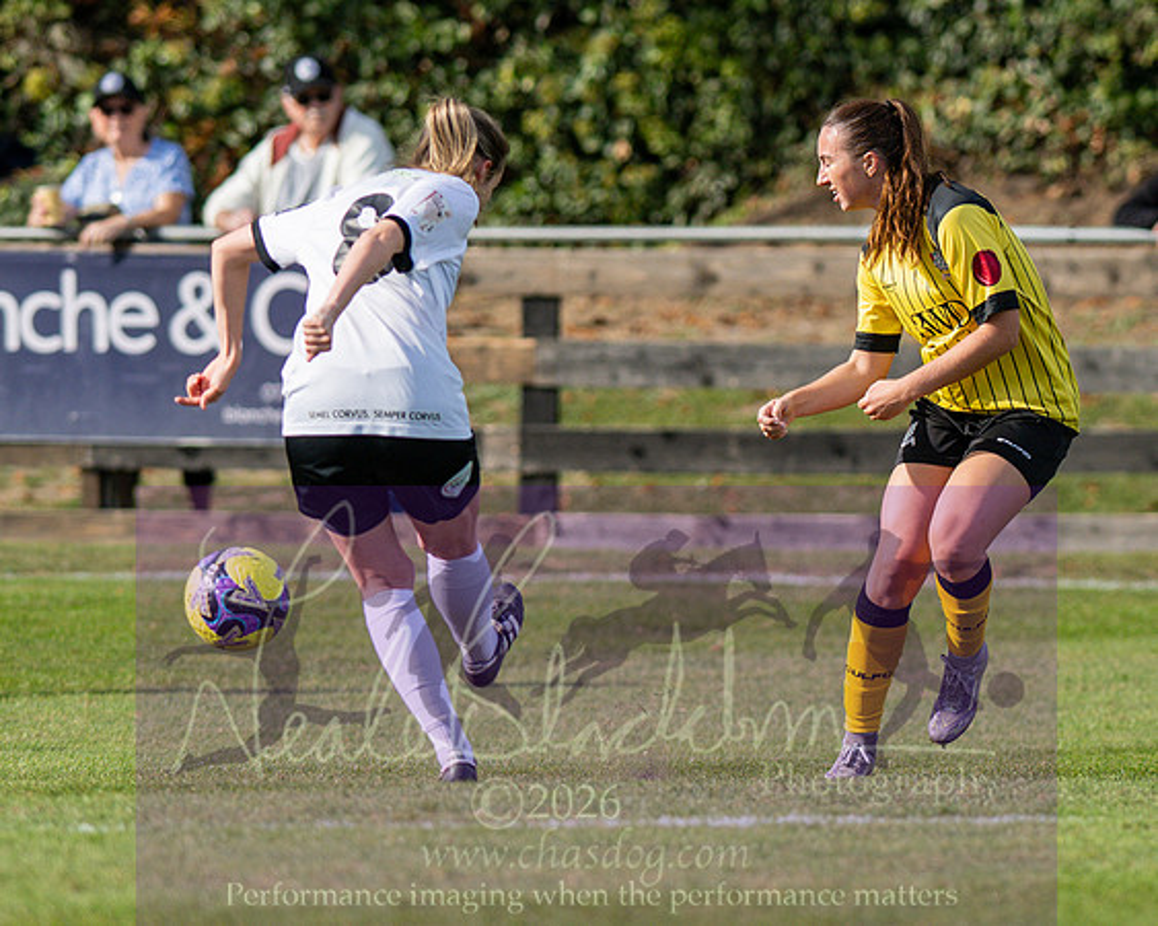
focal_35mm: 776
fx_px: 26573
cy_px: 453
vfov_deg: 2.0
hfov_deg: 2.5
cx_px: 774
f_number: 4
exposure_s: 1/2500
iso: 200
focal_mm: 300
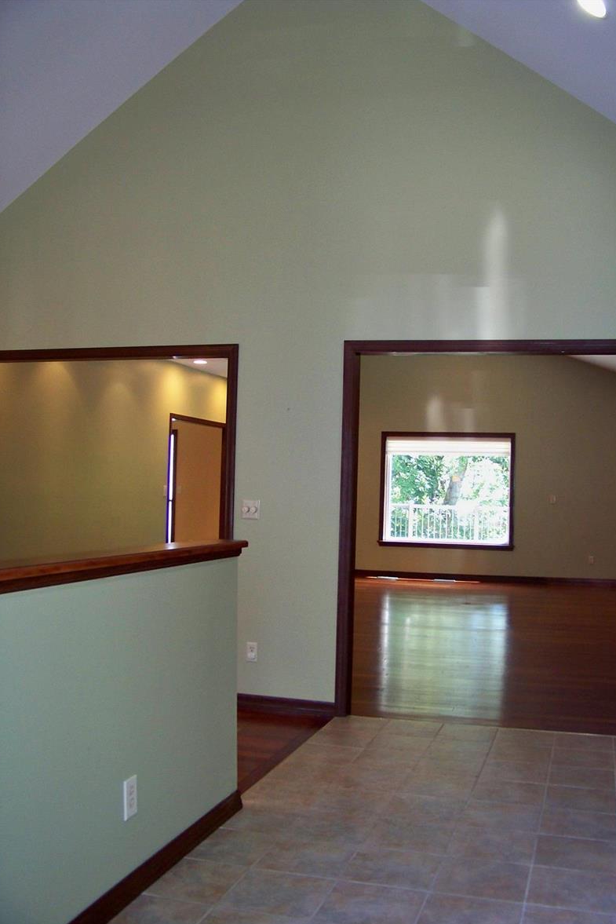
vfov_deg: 54.4
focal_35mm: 35
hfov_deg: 37.8
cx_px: 341
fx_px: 898
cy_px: 469
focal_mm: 5.85
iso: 200
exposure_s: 1/30
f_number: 2.8
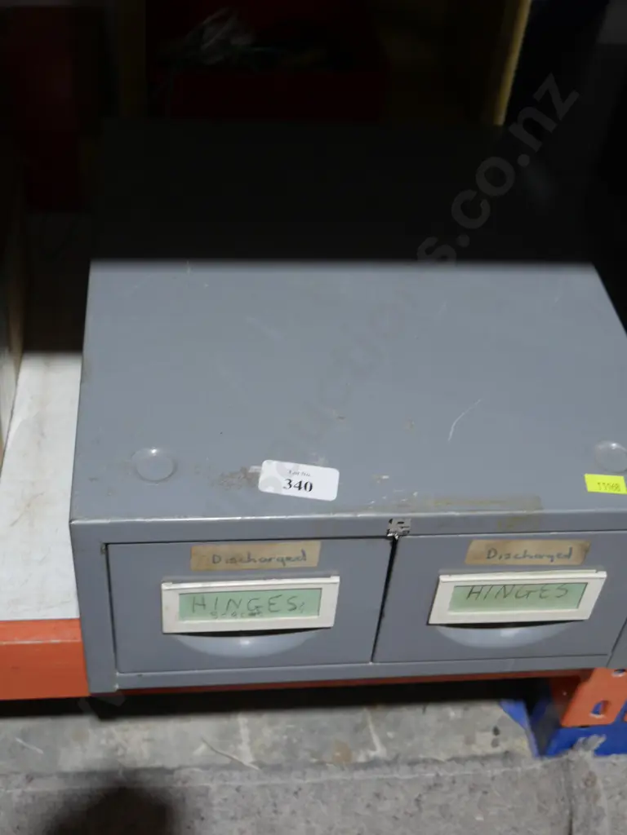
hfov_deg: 31.5
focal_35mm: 46
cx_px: 314
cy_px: 418
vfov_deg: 41.2
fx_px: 1111
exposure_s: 1/60
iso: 640
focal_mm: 23
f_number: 5.1
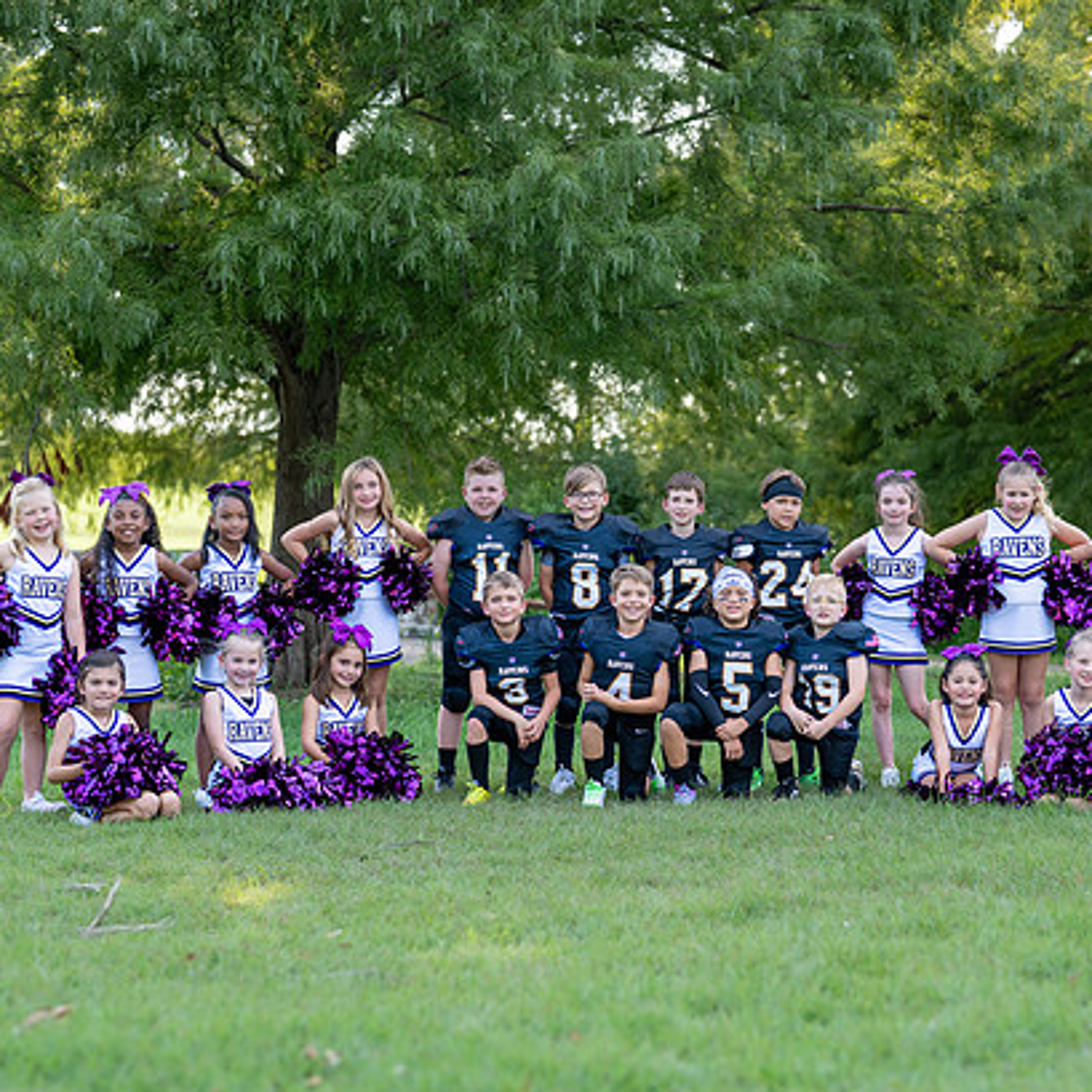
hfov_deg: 24.2
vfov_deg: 24.3
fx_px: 2534
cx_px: 706
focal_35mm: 71
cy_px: 602
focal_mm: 50
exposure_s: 1/640
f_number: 2
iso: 100
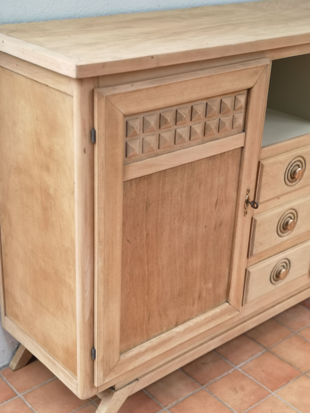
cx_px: 155
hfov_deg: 27.0
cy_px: 206
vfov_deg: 35.5
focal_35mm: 54
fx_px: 645
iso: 50
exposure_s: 1/201
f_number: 4
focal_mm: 5.58
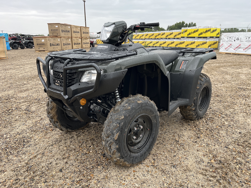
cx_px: 126
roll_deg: +0.1
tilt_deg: -16.5
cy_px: 94
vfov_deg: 53.1
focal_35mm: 26
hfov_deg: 67.3
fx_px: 189
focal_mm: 5.1
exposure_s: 1/445
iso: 50
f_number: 1.6
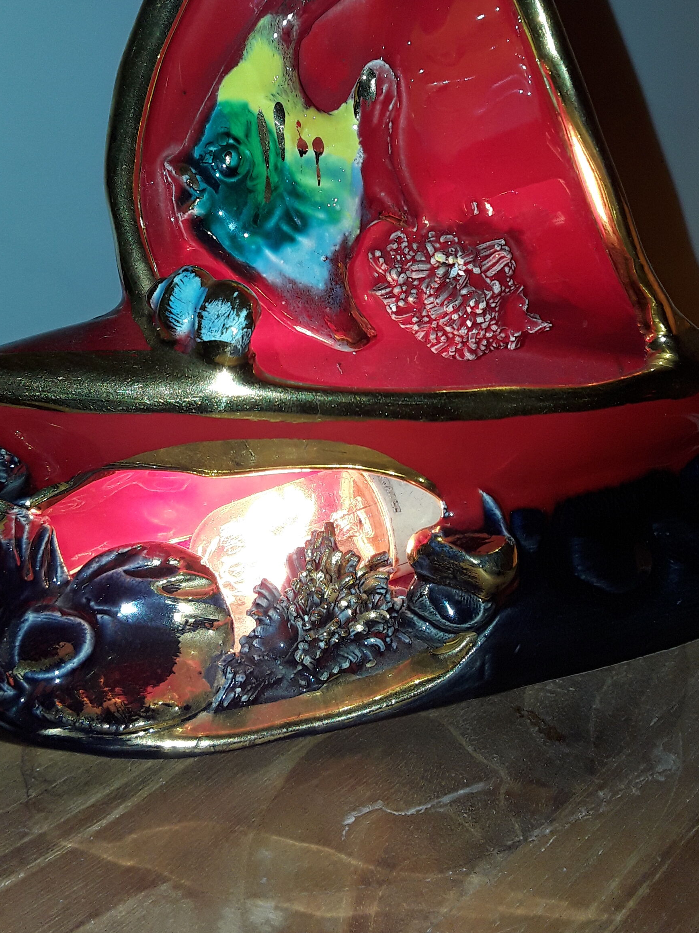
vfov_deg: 47.9
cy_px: 291
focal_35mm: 38
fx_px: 1023
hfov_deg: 37.7
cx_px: 353
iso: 40
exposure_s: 1/155
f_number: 1.9
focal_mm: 2.91
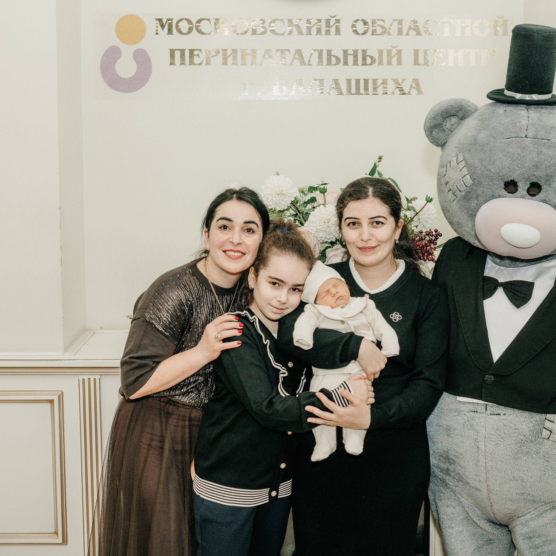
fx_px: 872
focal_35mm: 48
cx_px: 319
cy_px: 229
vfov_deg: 35.3
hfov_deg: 35.3
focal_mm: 29
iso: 320
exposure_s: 1/160
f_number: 4.5
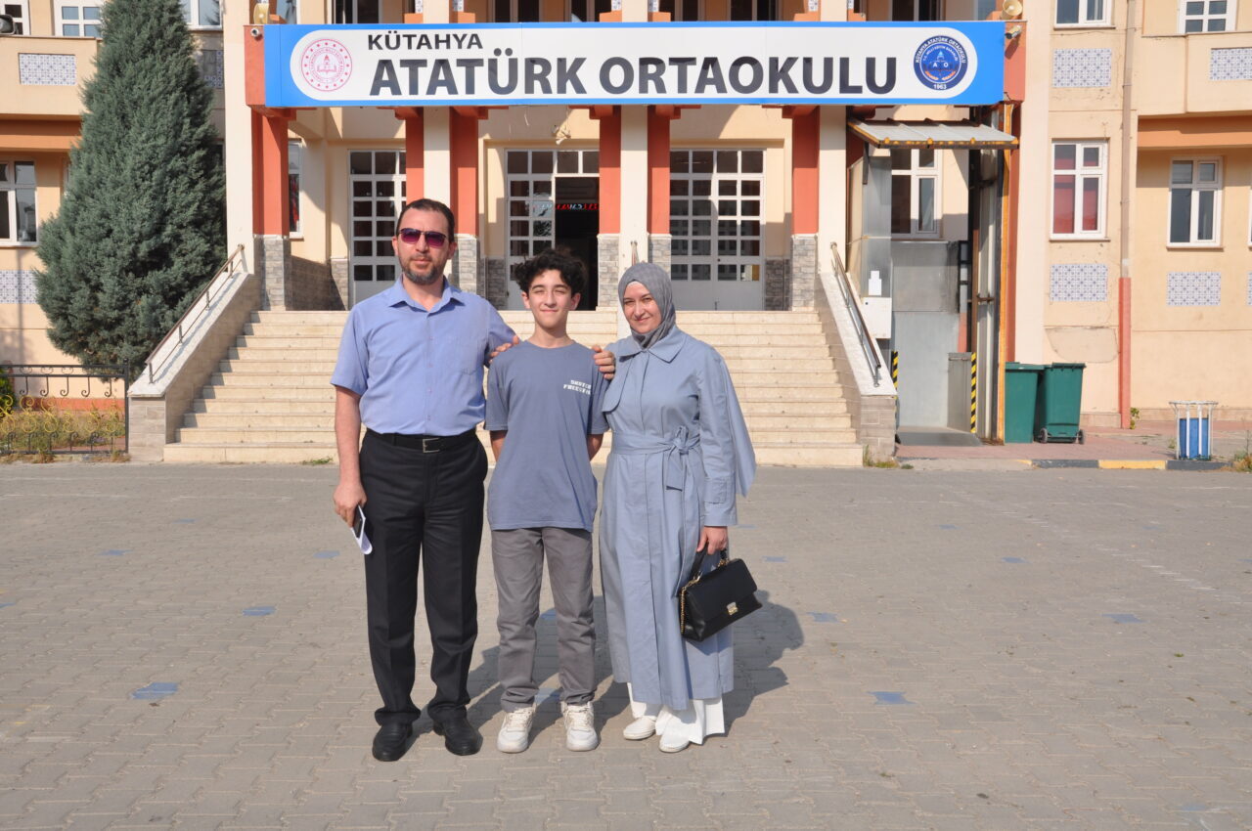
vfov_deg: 36.8
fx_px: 1250
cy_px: 416
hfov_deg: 53.2
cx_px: 626
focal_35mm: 36
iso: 200
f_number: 10
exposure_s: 1/400
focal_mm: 24
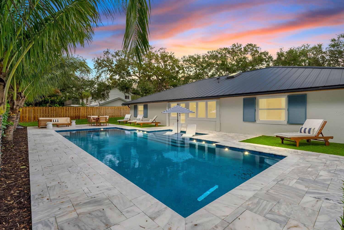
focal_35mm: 17
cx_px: 173
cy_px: 113
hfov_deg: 93.3
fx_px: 162
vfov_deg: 70.4
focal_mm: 16
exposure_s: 1/5
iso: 100
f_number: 9
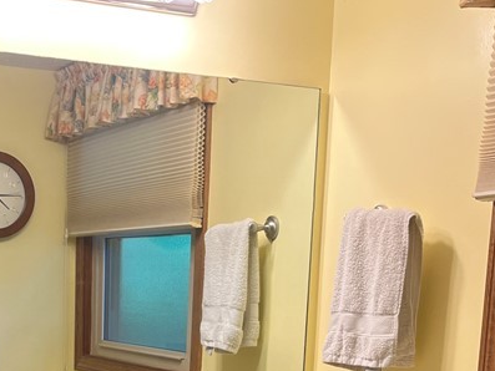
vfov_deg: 20.4
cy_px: 456
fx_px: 958
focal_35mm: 67
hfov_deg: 28.3
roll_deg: -1.1
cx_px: 89
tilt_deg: -11.2
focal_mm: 5.1
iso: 125
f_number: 1.6
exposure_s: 1/120
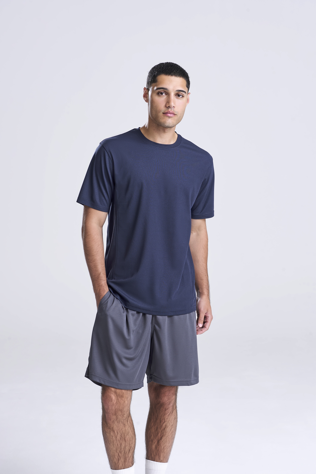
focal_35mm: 105
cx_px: 158
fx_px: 1381
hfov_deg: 13.1
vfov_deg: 19.4
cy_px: 237
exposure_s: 1/160
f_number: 10
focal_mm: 105
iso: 400
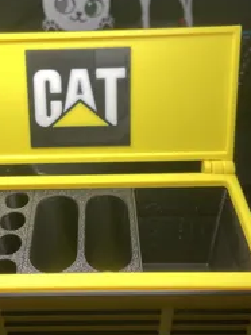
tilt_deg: -39.7
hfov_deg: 34.0
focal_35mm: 42
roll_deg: +3.4
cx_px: 84
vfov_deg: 44.8
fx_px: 406
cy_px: 174
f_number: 1.8
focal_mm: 4.25
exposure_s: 1/120
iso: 32
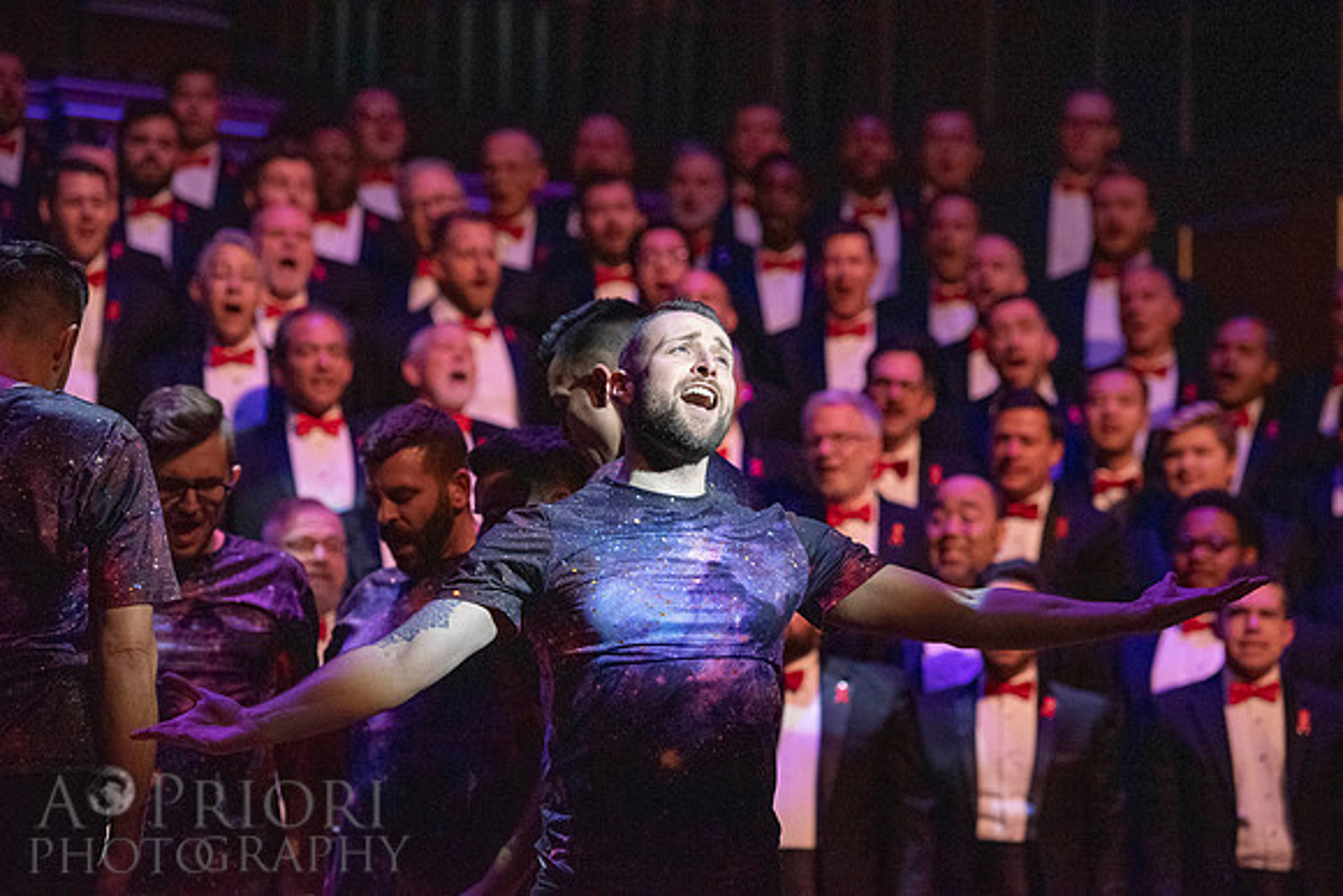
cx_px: 672
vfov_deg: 10.2
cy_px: 448
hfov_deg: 15.2
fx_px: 5037
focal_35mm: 135
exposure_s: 1/800
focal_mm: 135
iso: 6400
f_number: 4.5
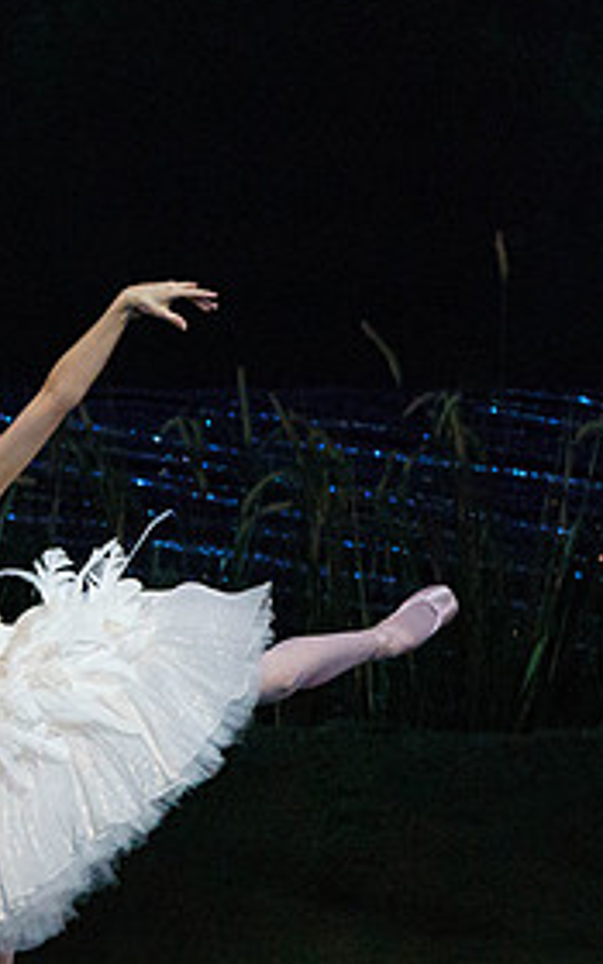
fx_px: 23112
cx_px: 45
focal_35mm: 879
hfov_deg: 1.5
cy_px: 642
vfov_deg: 2.4
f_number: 5.6
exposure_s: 1/320
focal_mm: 355
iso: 8000
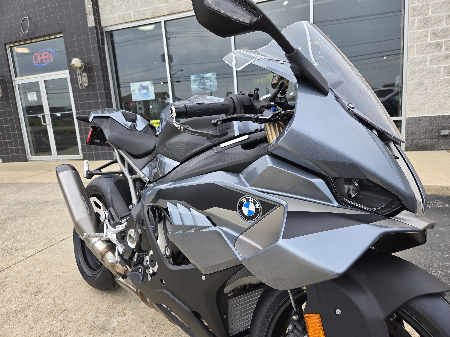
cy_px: 168
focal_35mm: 23
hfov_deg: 73.9
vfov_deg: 58.9
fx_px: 299
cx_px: 225
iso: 25
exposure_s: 1/487
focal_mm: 5.4
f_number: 1.8
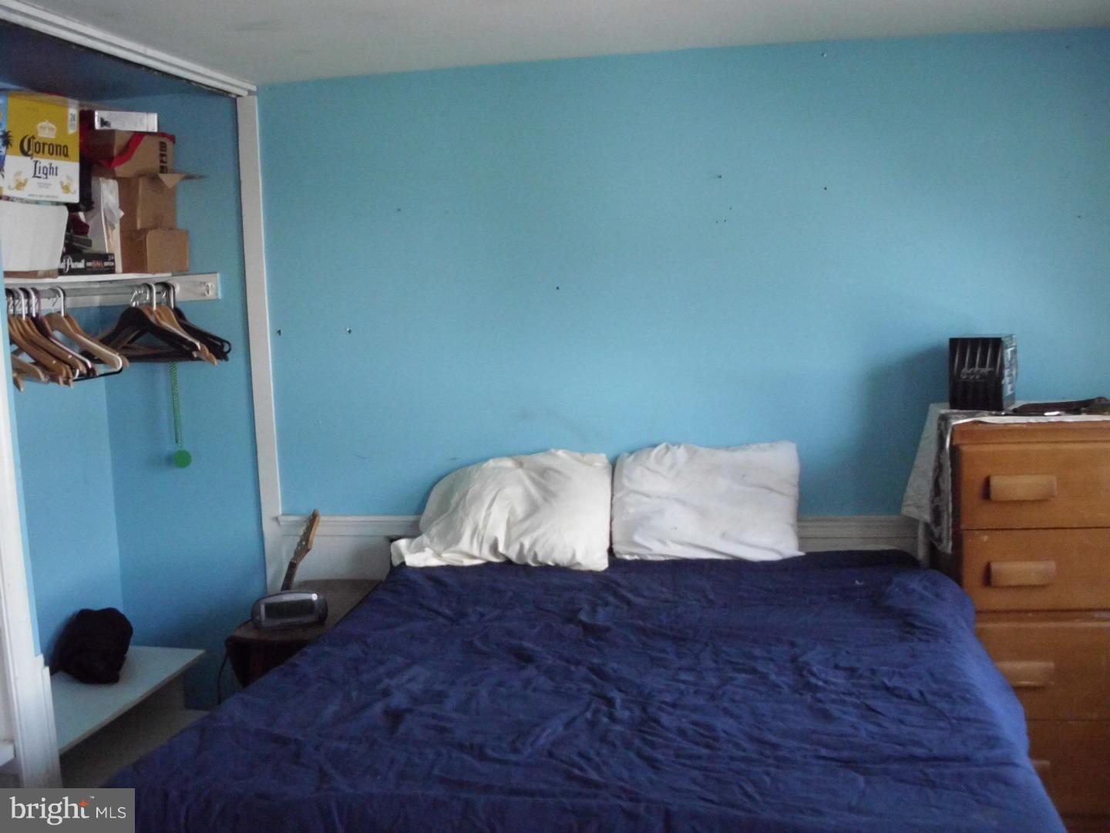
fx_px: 1219
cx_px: 555
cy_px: 416
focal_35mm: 38
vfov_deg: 37.7
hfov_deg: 49.0
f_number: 2.9
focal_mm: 6.3
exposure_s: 1/60
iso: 800
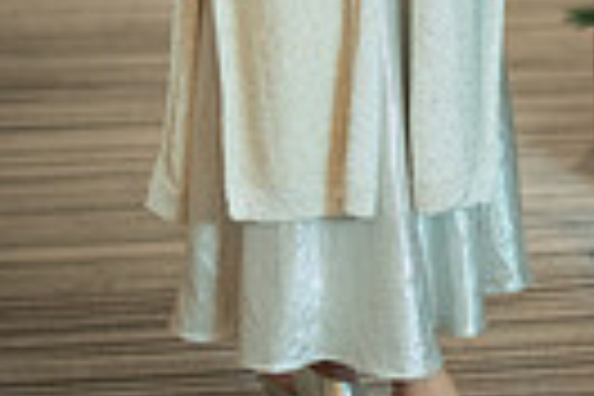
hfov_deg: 11.9
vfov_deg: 7.7
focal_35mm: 171
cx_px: 585
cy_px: -346
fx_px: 2821
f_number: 1.8
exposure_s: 1/320
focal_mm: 50
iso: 1600
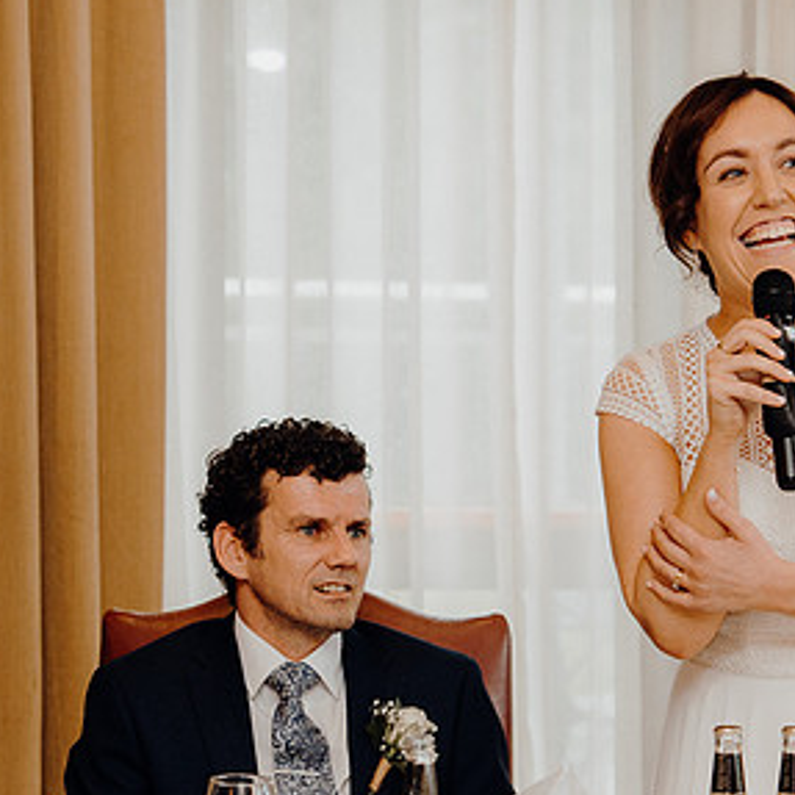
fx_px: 4599
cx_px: 562
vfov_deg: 9.9
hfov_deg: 9.9
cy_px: 500
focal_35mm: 177
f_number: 2.8
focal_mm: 69
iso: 800
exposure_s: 1/200
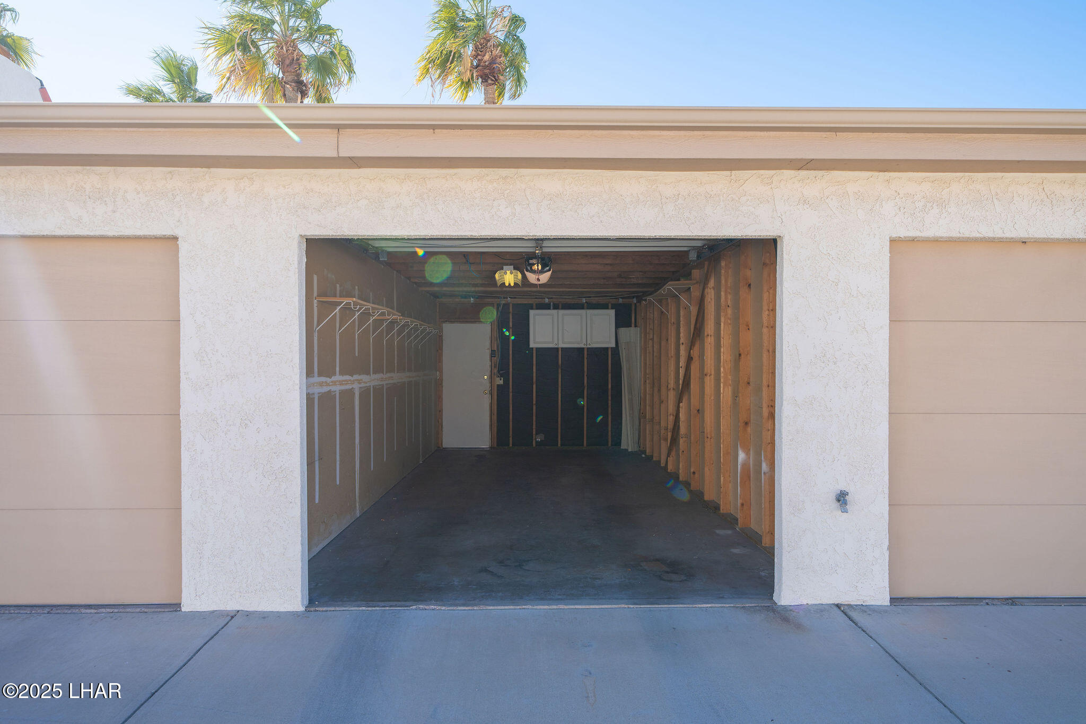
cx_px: 543
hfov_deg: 73.0
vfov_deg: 52.5
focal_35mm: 24
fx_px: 734
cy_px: 362
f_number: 6.3
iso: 100
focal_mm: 24
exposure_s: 1/200
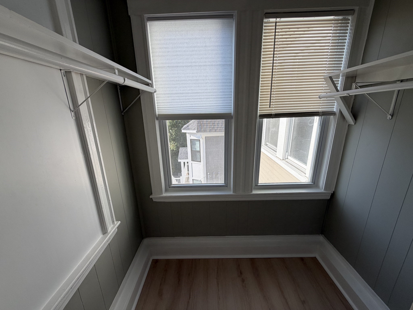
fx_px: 167
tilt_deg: -15.3
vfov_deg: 85.7
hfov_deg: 102.1
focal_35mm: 14
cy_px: 155
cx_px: 206
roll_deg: +1.4
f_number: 2.2
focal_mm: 2.22
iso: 40
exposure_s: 1/228
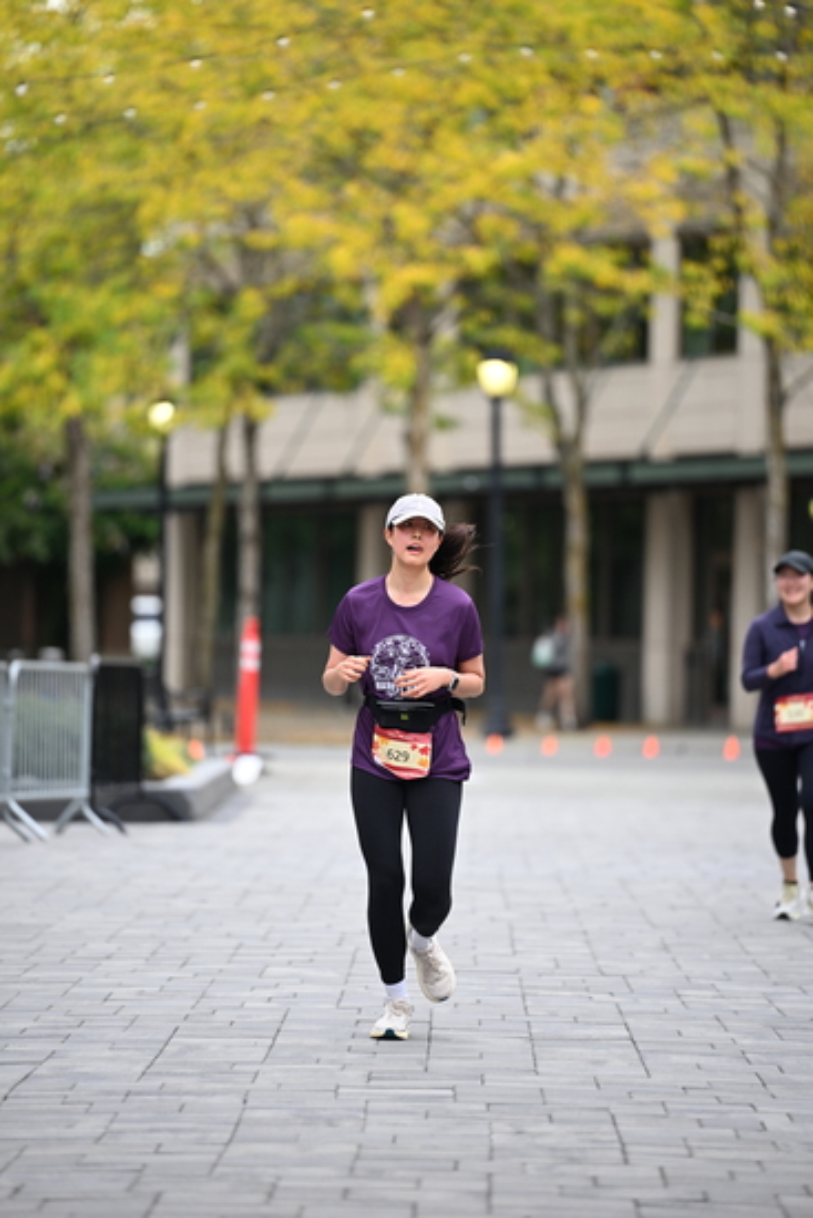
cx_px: 406
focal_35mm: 195
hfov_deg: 7.0
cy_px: 609
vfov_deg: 10.5
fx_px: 6601
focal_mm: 195
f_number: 2.8
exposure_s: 1/1600
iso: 640
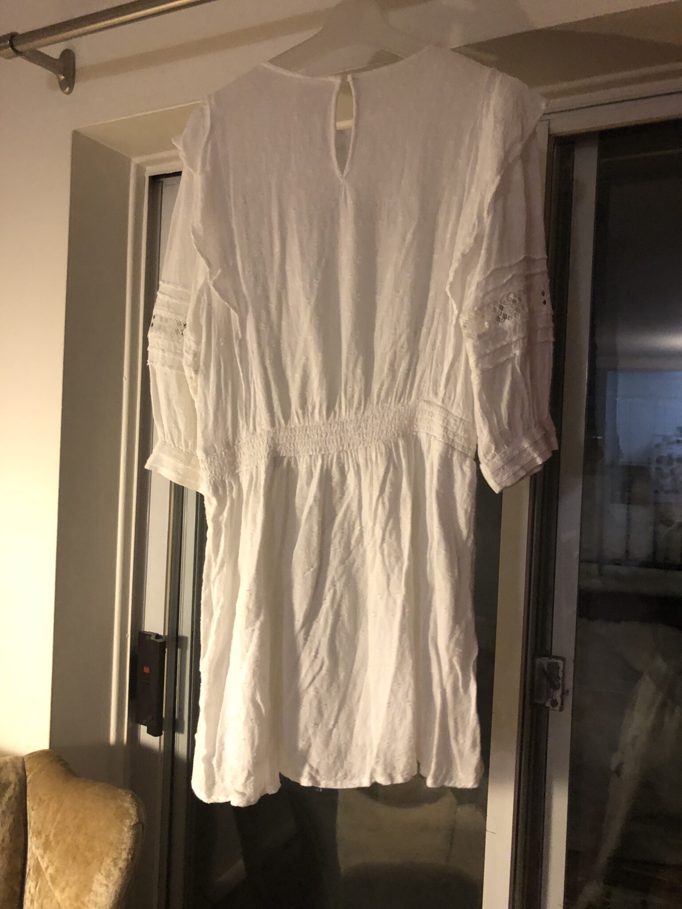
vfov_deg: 63.4
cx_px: 341
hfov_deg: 49.7
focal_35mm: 28
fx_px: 736
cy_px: 454
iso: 100
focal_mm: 3.99
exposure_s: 1/12
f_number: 1.8
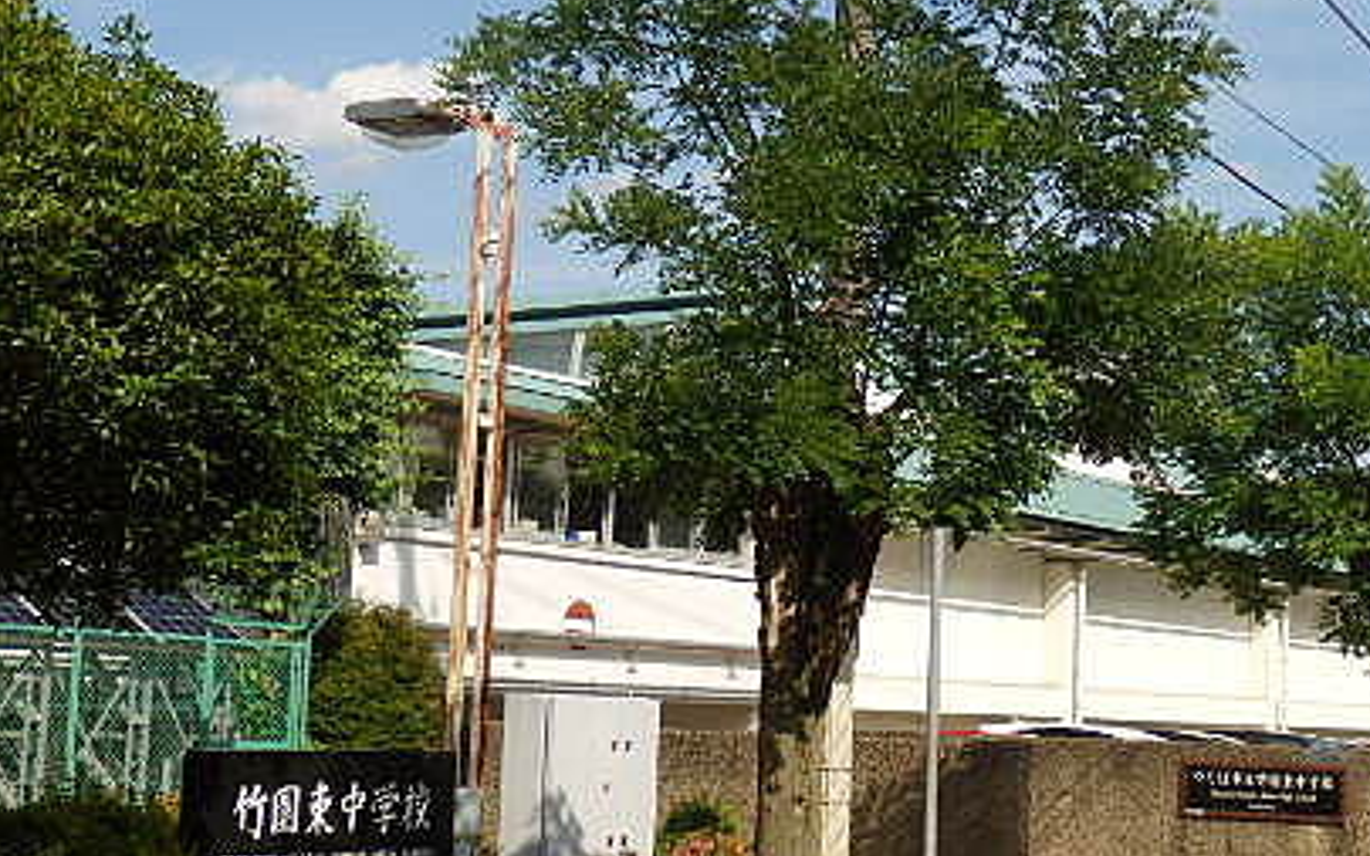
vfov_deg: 20.9
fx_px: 2315
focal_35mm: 62
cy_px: 487
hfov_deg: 32.8
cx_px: 883
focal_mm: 6.6
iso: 100
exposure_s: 1/160
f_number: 10.1
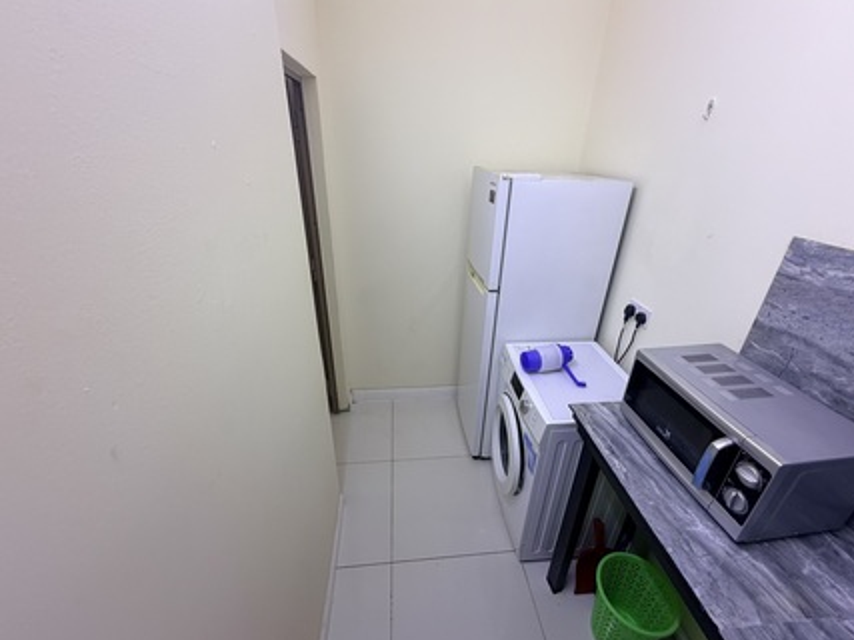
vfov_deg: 81.7
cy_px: 323
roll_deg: -2.3
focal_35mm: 15
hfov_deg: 98.2
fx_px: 370
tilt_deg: -24.6
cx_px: 441
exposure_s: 1/100
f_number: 2.2
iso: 250
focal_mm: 2.22
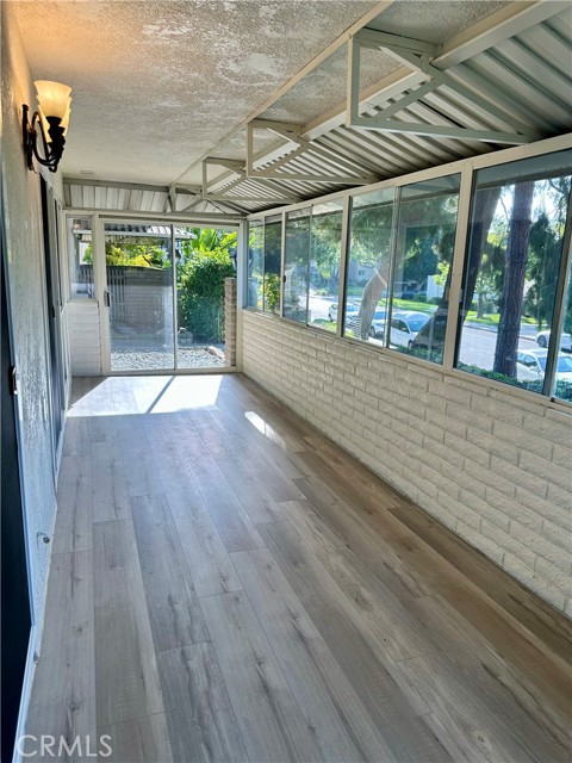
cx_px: 286
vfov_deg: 71.6
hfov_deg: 56.8
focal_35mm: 24
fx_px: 529
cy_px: 382
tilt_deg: -12.8
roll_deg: -0.5
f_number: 1.78
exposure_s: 1/501
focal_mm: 6.86
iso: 80
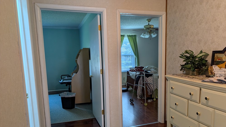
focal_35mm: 27
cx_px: 116
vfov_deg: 42.6
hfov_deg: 69.8
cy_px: 79
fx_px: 162
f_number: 1.68
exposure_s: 1/120
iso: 32
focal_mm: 6.9
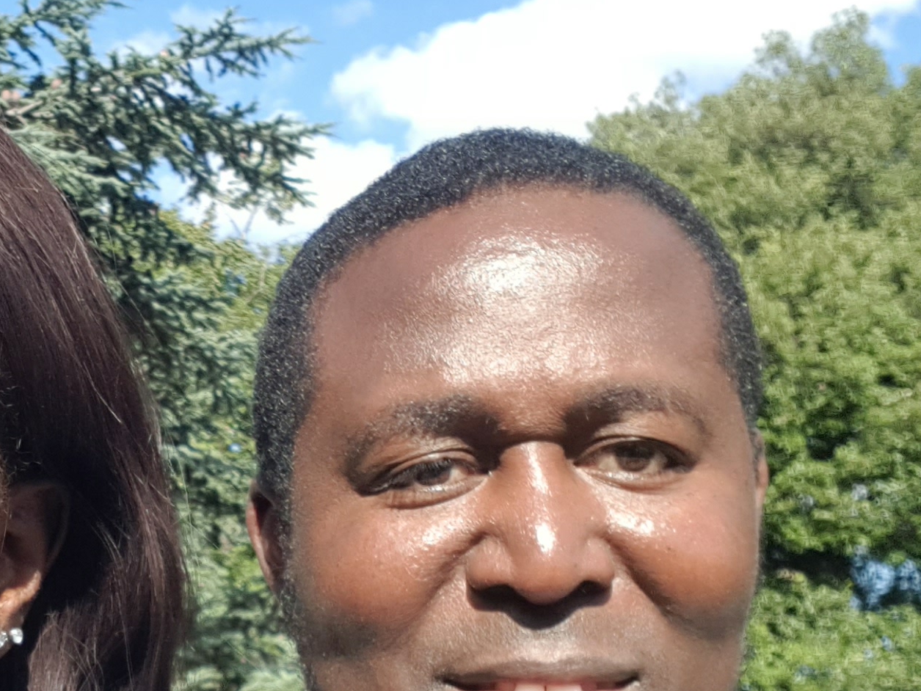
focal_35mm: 65
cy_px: 597
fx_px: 1730
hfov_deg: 28.8
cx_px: 114
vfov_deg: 22.2
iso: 40
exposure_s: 1/780
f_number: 1.7
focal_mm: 2.95
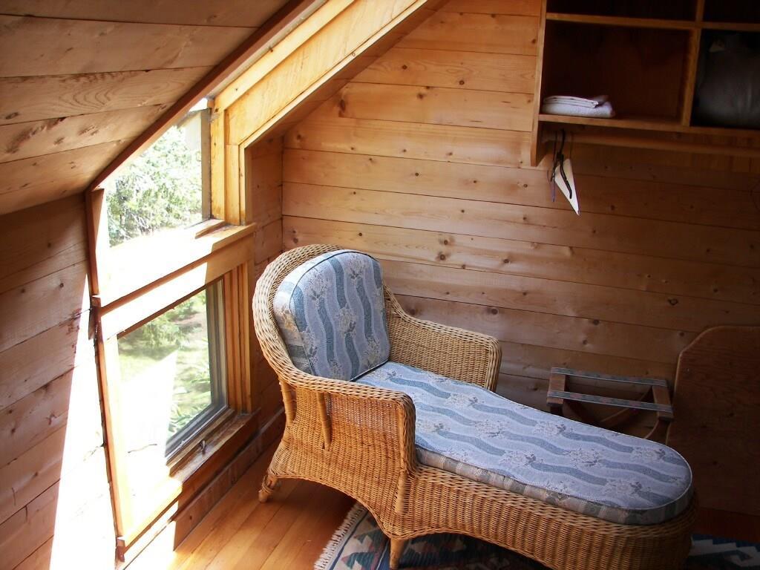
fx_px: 790
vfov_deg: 39.7
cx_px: 380
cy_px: 285
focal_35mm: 36
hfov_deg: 51.4
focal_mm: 6
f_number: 2.8
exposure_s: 1/50
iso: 50
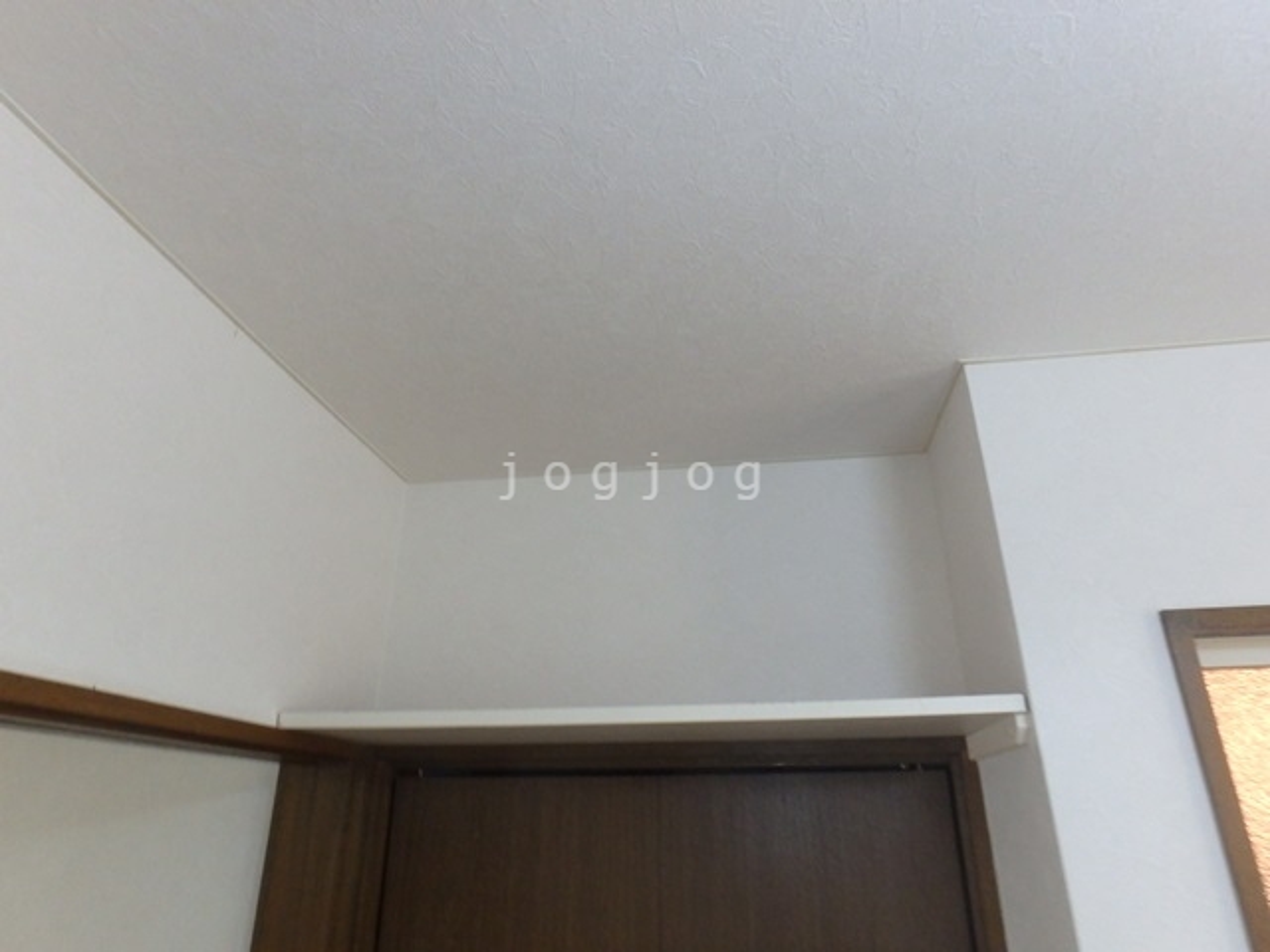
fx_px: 770
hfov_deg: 79.0
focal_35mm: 21
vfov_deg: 63.4
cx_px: 635
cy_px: 476
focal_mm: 3.7
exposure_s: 1/30
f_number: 6
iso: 400
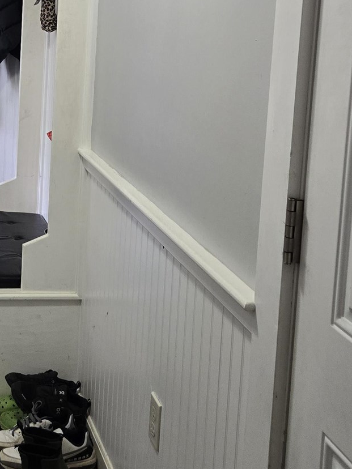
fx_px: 868
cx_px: -31
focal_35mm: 64
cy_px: 89
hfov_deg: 21.8
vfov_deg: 29.5
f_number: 1.8
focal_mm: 5.4
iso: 200
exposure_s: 1/120
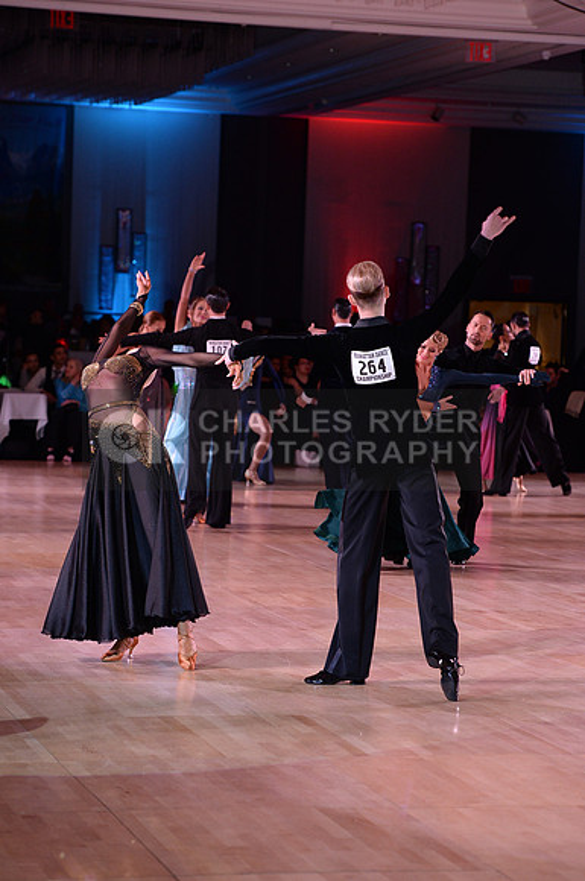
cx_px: 292
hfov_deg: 12.4
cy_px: 440
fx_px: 2689
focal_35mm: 110
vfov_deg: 18.6
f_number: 4.5
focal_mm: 110
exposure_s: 1/250
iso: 2000
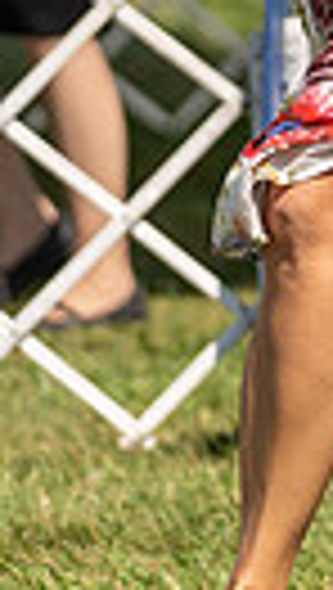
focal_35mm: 757
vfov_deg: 2.8
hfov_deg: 1.6
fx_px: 11845
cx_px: 866
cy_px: -86
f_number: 2.8
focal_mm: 140
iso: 200
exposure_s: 1/3200
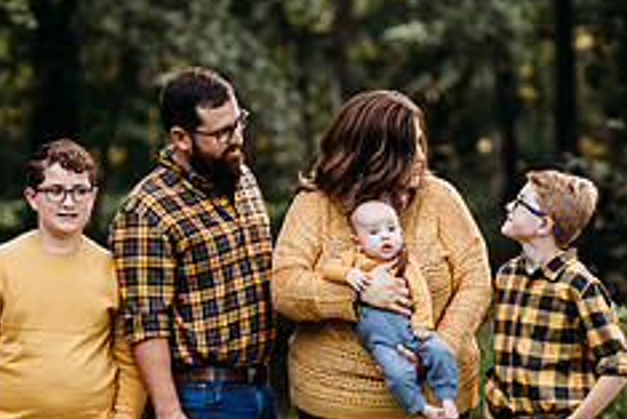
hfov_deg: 9.8
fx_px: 3660
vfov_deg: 6.5
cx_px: 283
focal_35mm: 210
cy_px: 370
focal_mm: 85
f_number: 2.2
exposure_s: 1/200
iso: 125
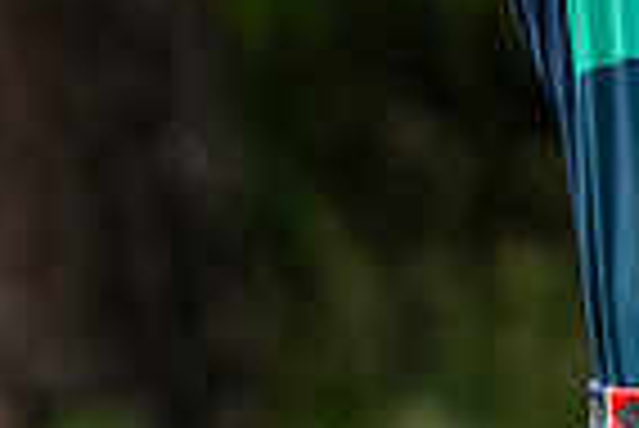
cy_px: -412
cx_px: 180
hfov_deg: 0.9
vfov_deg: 0.6
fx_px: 41257
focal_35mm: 2322
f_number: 5.6
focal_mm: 380
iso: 1250
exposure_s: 1/1000
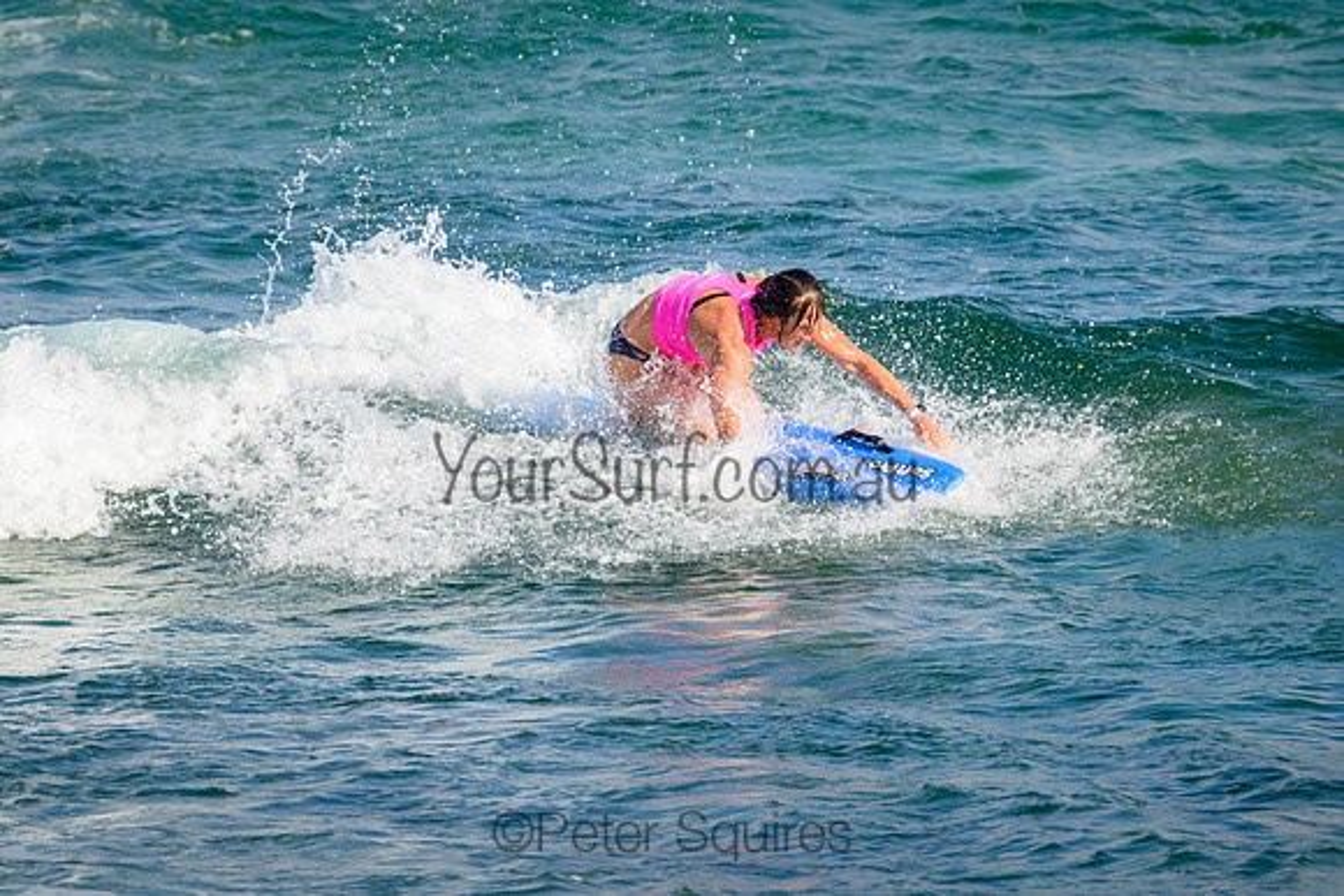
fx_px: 32476
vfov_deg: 1.6
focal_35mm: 870
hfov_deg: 2.4
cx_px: 731
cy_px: 448
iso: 1400
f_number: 11
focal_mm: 800
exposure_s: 1/2000
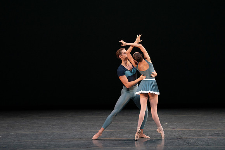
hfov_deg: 6.7
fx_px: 1932
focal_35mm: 309
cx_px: 112
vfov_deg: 4.5
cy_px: 75
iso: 5000
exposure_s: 1/400
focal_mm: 309
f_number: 8
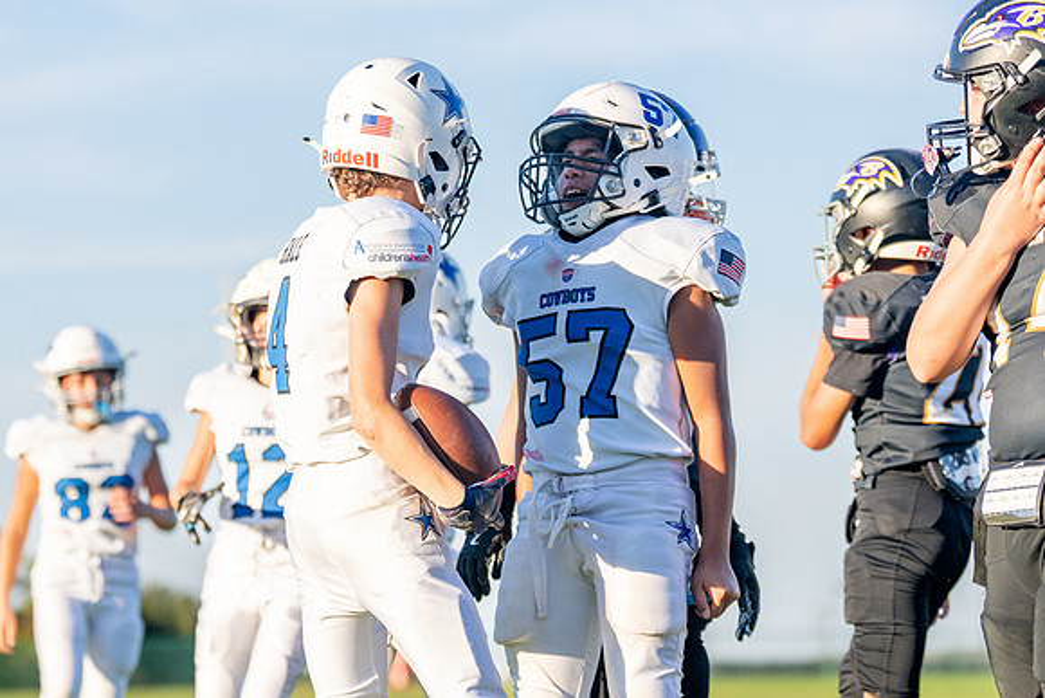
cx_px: 456
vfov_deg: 8.1
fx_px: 4941
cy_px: 299
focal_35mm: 170
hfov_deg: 12.1
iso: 200
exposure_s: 1/2500
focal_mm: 104
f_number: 2.8
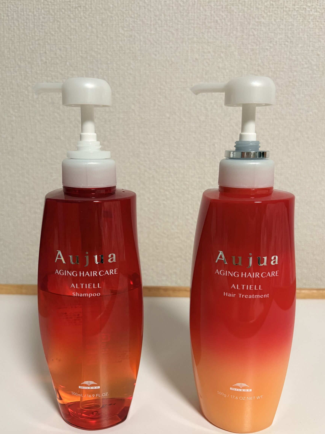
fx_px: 363
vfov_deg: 61.6
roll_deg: -1.3
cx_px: 159
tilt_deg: -11.8
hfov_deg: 48.2
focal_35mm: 29
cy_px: 228
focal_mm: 5.96
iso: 200
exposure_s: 1/50
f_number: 1.6
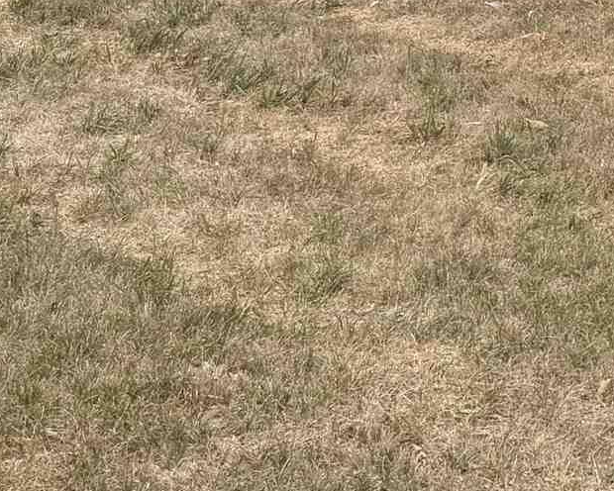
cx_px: 1214
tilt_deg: -1.1
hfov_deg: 14.0
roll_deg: +1.2
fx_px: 2108
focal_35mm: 116
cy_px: -563
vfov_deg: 11.6
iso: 80
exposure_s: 1/1437
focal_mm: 6.76
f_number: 1.78
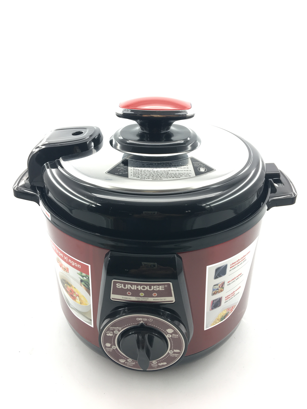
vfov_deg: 61.7
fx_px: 343
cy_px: 204
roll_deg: -0.6
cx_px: 154
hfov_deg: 48.2
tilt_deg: -29.2
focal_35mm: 29
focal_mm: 4.15
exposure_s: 1/50
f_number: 2.2
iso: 32
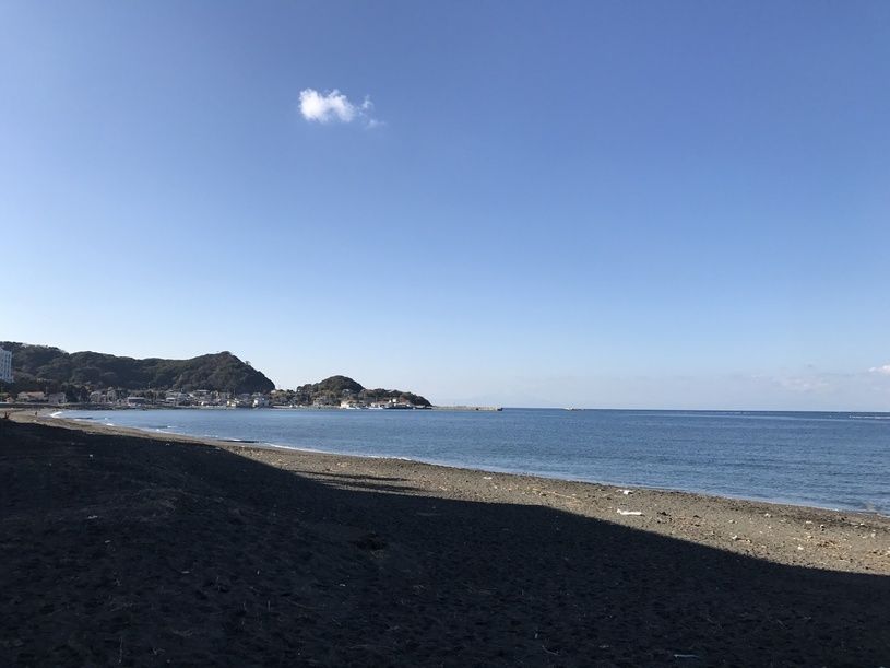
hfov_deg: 63.5
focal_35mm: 28
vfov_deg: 49.7
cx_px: 445
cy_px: 334
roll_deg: -0.7
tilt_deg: +5.6
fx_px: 720
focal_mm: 3.99
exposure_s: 1/2740
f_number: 1.8
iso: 20
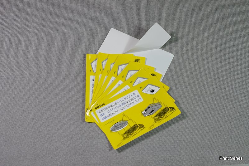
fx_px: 442
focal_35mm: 64
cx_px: 124
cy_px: 83
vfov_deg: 21.2
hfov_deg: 31.4
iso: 200
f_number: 6.3
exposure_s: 1/20
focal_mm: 42.5
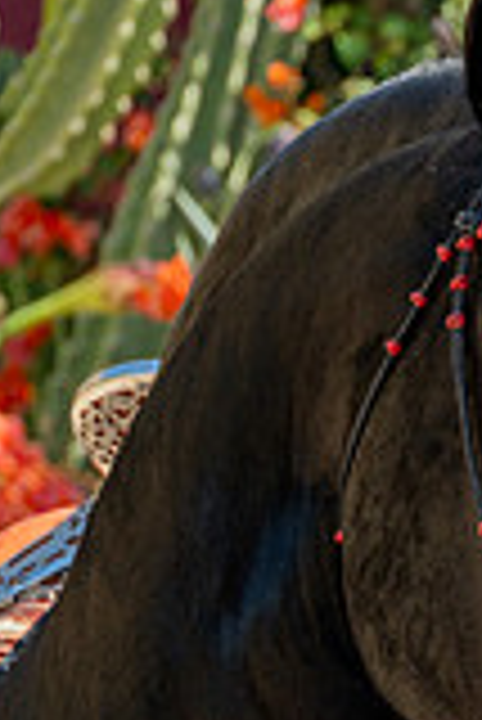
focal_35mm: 731
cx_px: 667
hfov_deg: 1.9
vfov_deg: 2.8
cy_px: 963
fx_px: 14648
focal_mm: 260
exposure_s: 1/200
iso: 250
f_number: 11
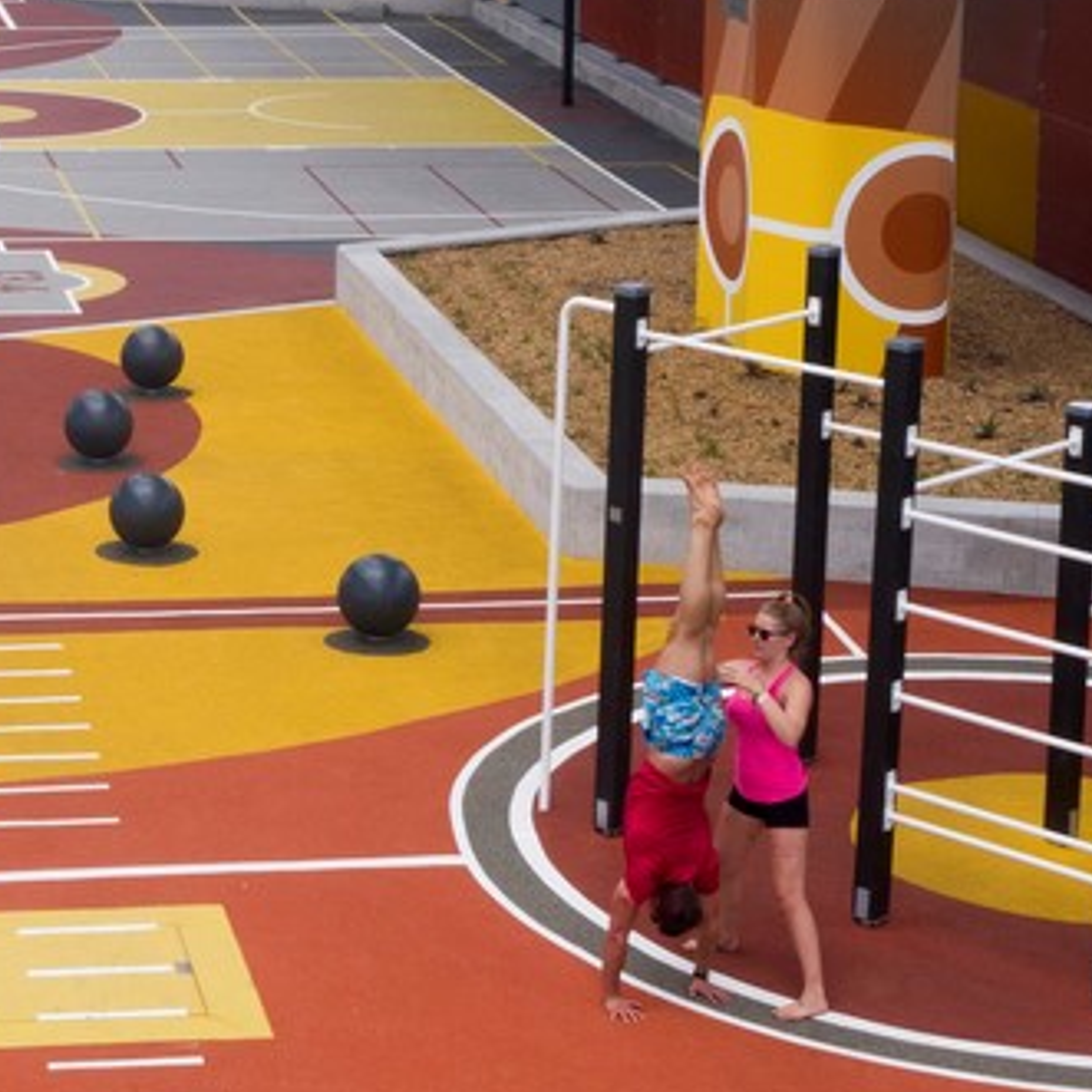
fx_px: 3462
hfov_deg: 17.5
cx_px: 18
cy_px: 221
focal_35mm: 97
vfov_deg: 17.8
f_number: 8
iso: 100
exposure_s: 1/15
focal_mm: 10.26
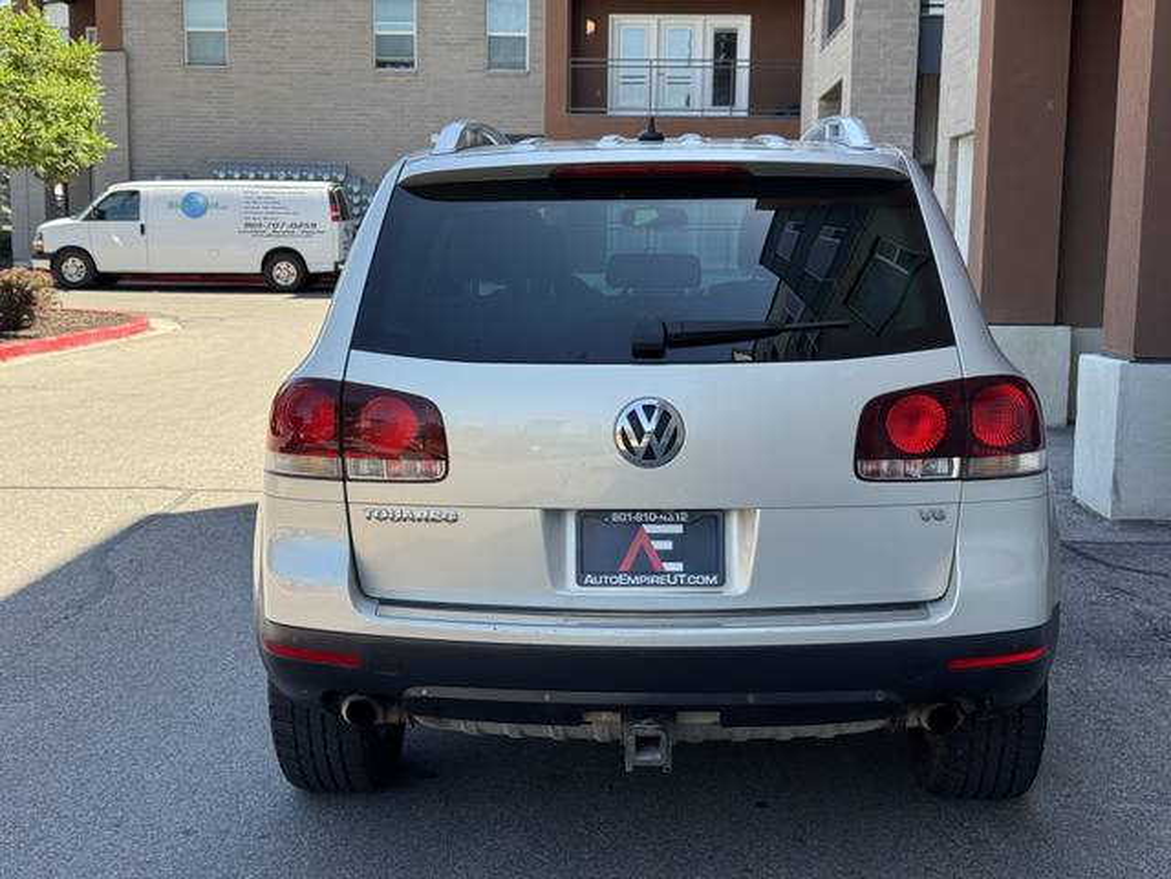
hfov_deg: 39.7
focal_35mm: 48
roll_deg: -1.4
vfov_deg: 30.3
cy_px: 440
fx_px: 1624
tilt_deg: -7.7
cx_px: 586
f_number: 1.78
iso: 64
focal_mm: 6.76
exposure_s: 1/756
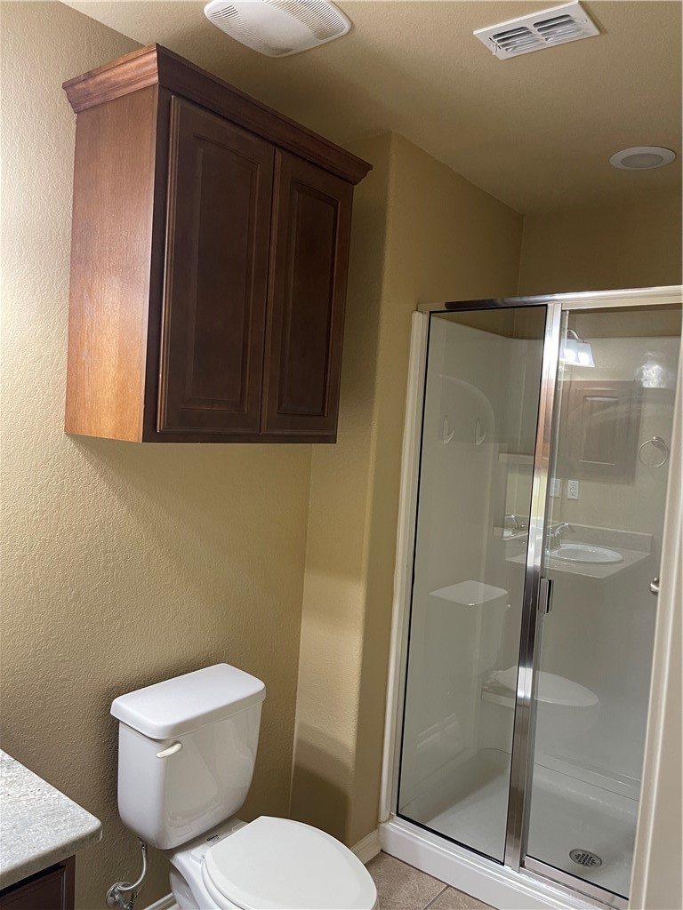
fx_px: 658
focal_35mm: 25
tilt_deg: -4.4
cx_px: 342
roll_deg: -3.7
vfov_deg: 69.4
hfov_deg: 54.9
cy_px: 455
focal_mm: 5.1
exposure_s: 1/60
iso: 250
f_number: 1.6
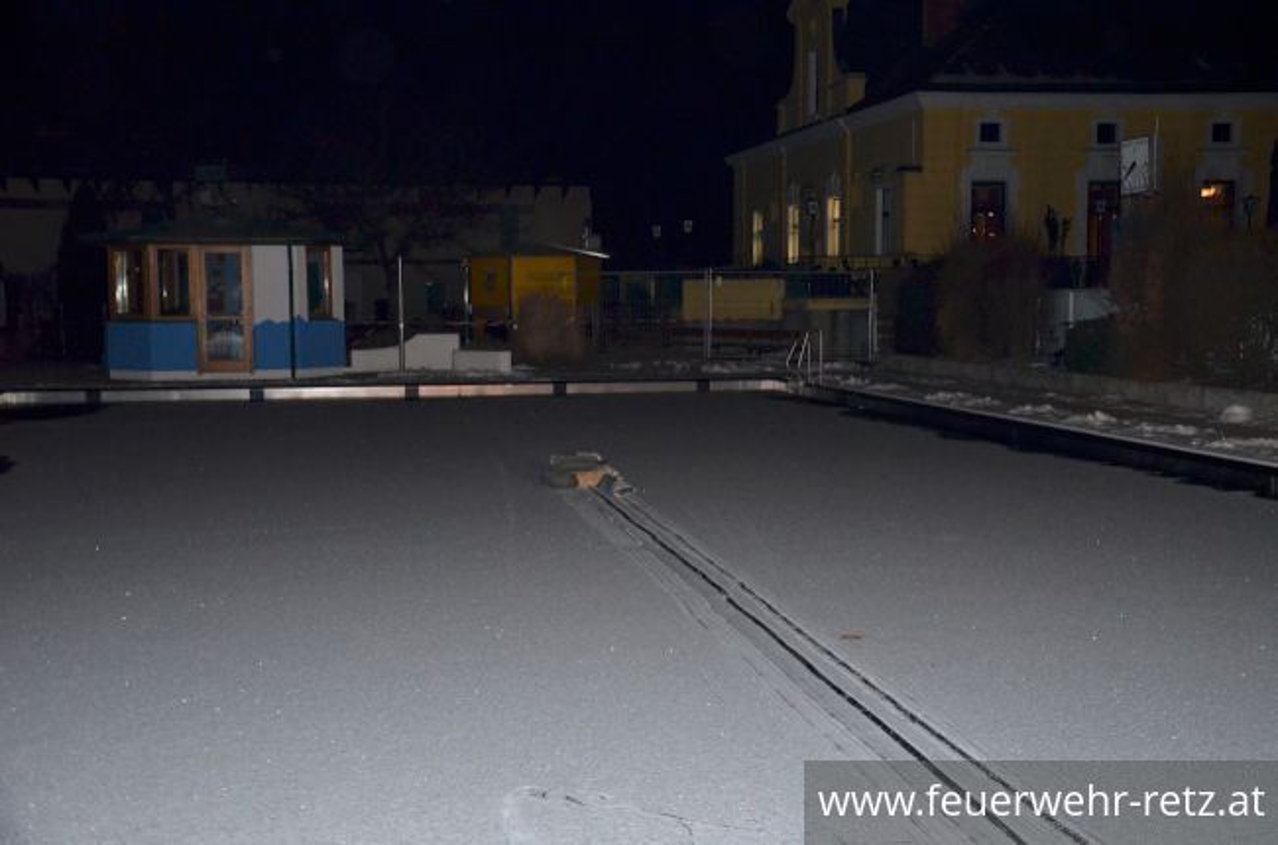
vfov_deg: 29.7
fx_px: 1594
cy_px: 422
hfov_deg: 43.7
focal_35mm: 45
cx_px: 639
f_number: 4.2
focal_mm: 30
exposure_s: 1/60
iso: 3200
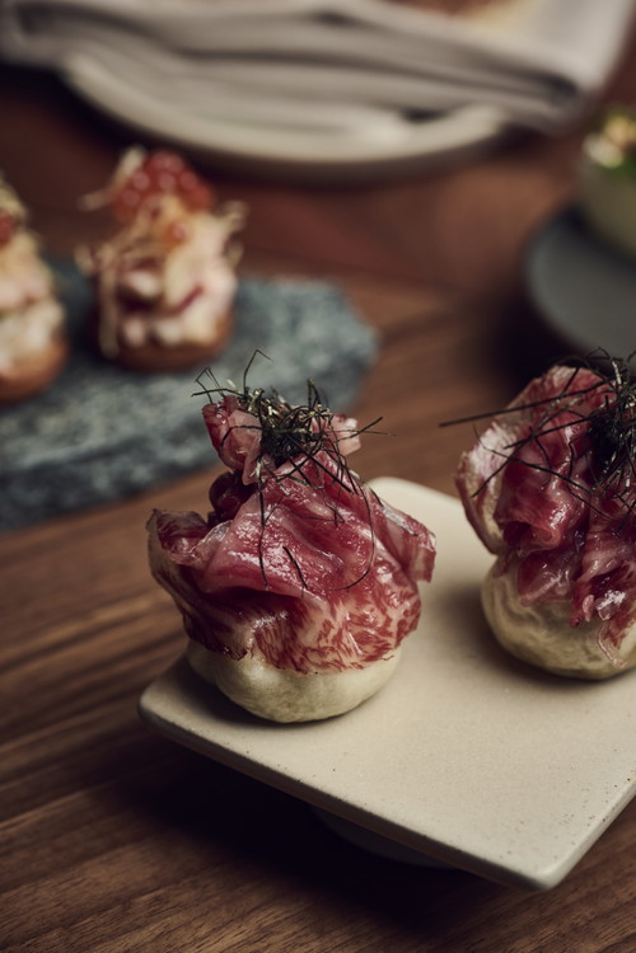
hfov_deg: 13.0
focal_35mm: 105
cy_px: 476
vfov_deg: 19.5
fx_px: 2782
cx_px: 318
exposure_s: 1/160
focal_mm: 105
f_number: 5.6
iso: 640
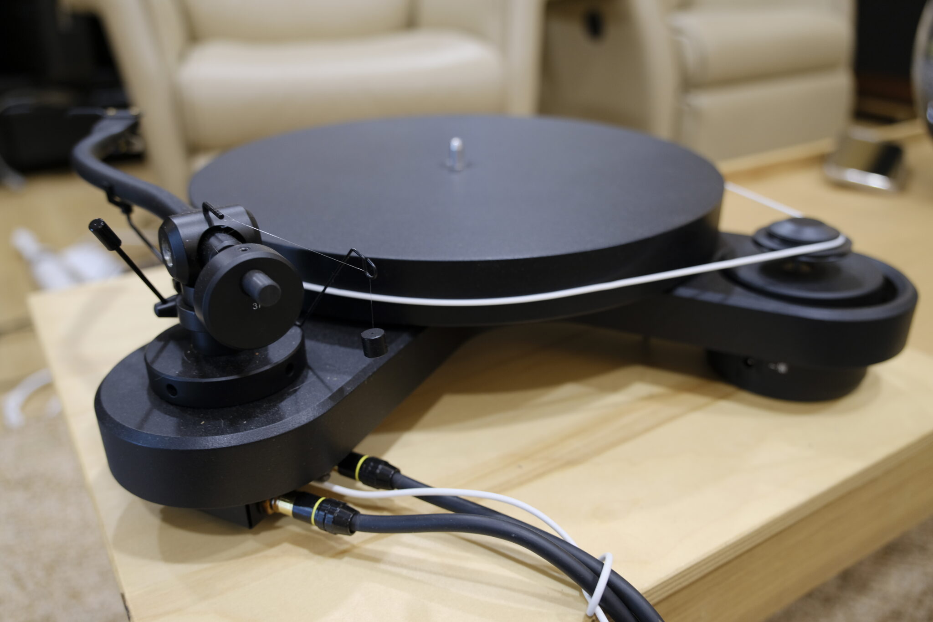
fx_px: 777
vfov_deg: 43.6
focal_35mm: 30
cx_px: 466
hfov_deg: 61.9
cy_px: 311
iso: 400
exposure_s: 1/15
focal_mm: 19.7
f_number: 2.8
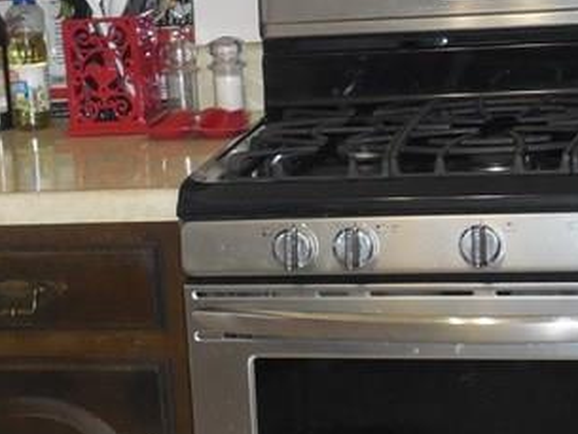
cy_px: 191
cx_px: -36
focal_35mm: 131
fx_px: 2188
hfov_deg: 14.7
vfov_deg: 11.3
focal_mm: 7
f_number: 3.8
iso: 320
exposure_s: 1/30
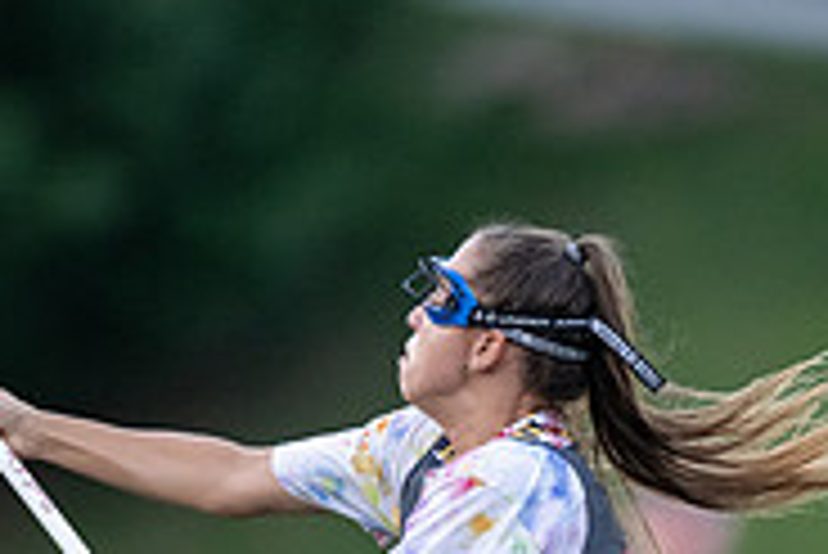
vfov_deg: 1.0
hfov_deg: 1.5
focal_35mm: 1417
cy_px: 808
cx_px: 832
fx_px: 32616
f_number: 2.8
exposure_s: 1/1000
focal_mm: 400
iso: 3200
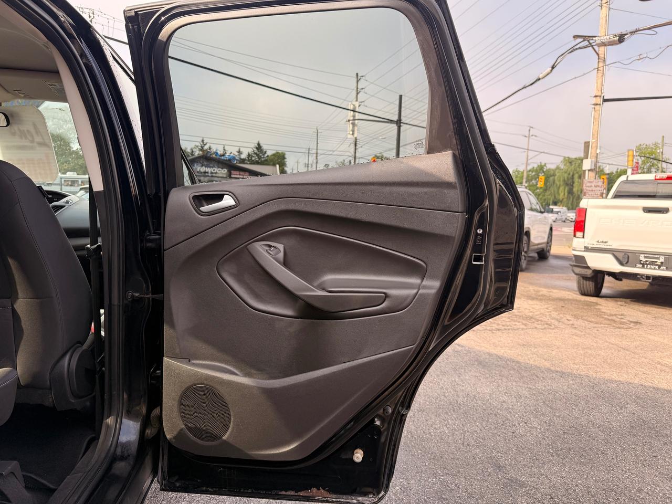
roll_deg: -1.6
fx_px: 466
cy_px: 252
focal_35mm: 24
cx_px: 336
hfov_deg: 71.6
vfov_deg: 56.8
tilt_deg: -4.4
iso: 80
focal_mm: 6.76
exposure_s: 1/722
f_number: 1.78
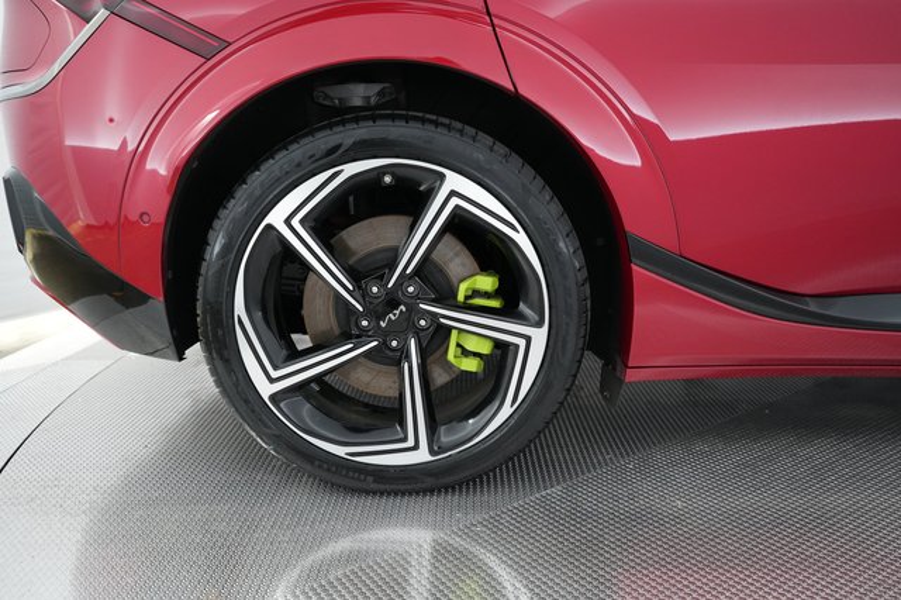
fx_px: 700
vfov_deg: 46.4
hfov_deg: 65.5
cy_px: 300
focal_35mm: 28
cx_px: 450
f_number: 2.8
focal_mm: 28
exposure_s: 1/250
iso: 4000
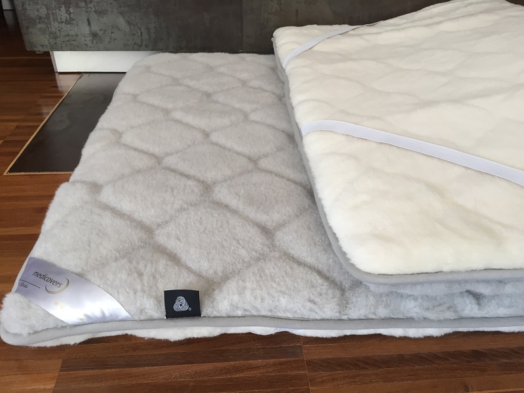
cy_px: 196
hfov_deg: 61.7
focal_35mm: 29
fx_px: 439
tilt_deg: -32.9
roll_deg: -2.7
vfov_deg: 48.2
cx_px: 262
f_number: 2.2
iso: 40
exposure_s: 1/33
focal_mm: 4.15
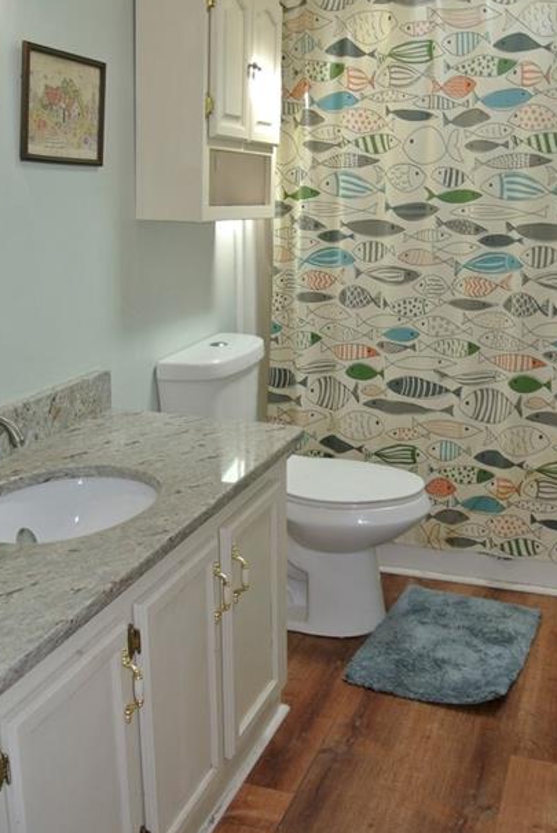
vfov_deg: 50.6
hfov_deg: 35.1
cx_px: 288
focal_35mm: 38
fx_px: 880
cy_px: 384
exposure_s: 1/60
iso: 220
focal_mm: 11.4
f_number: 3.5
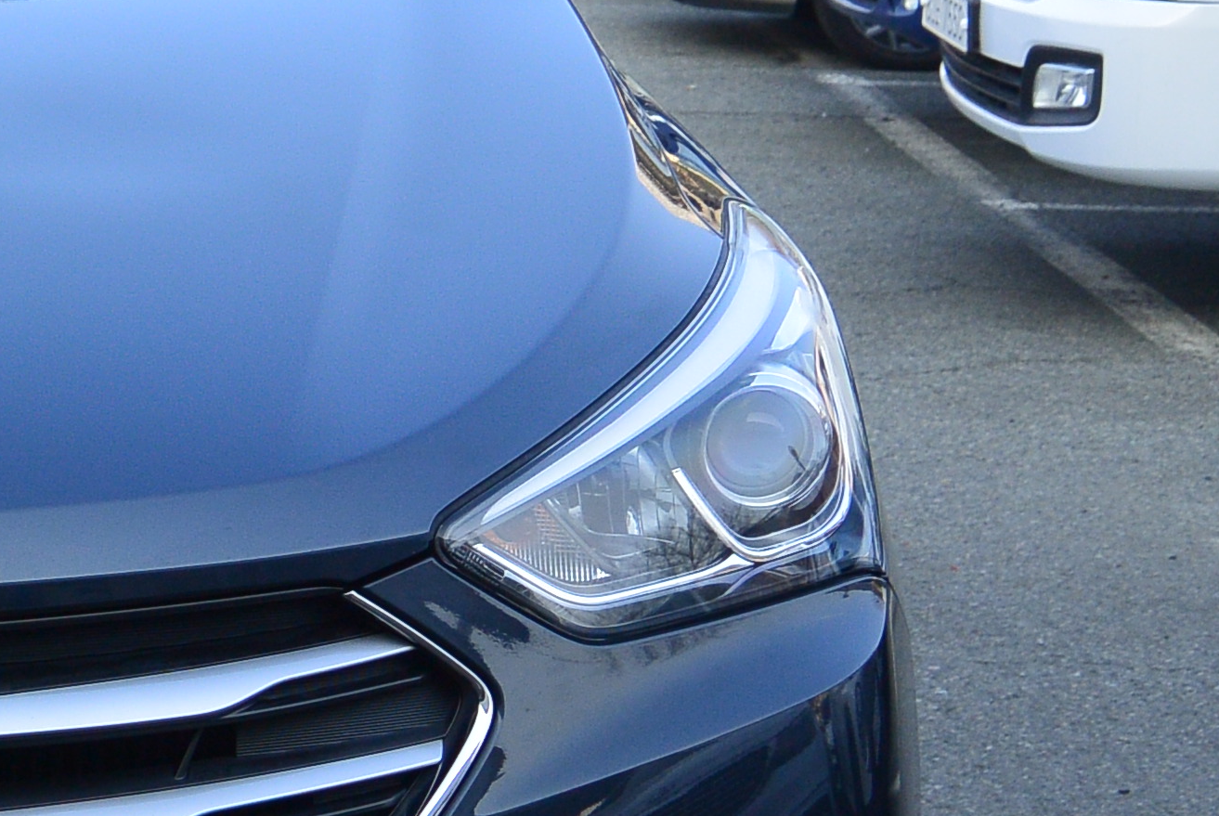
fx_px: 4000
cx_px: -495
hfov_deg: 16.1
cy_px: 456
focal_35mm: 118
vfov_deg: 11.6
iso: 140
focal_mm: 15
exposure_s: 1/250
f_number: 4.2
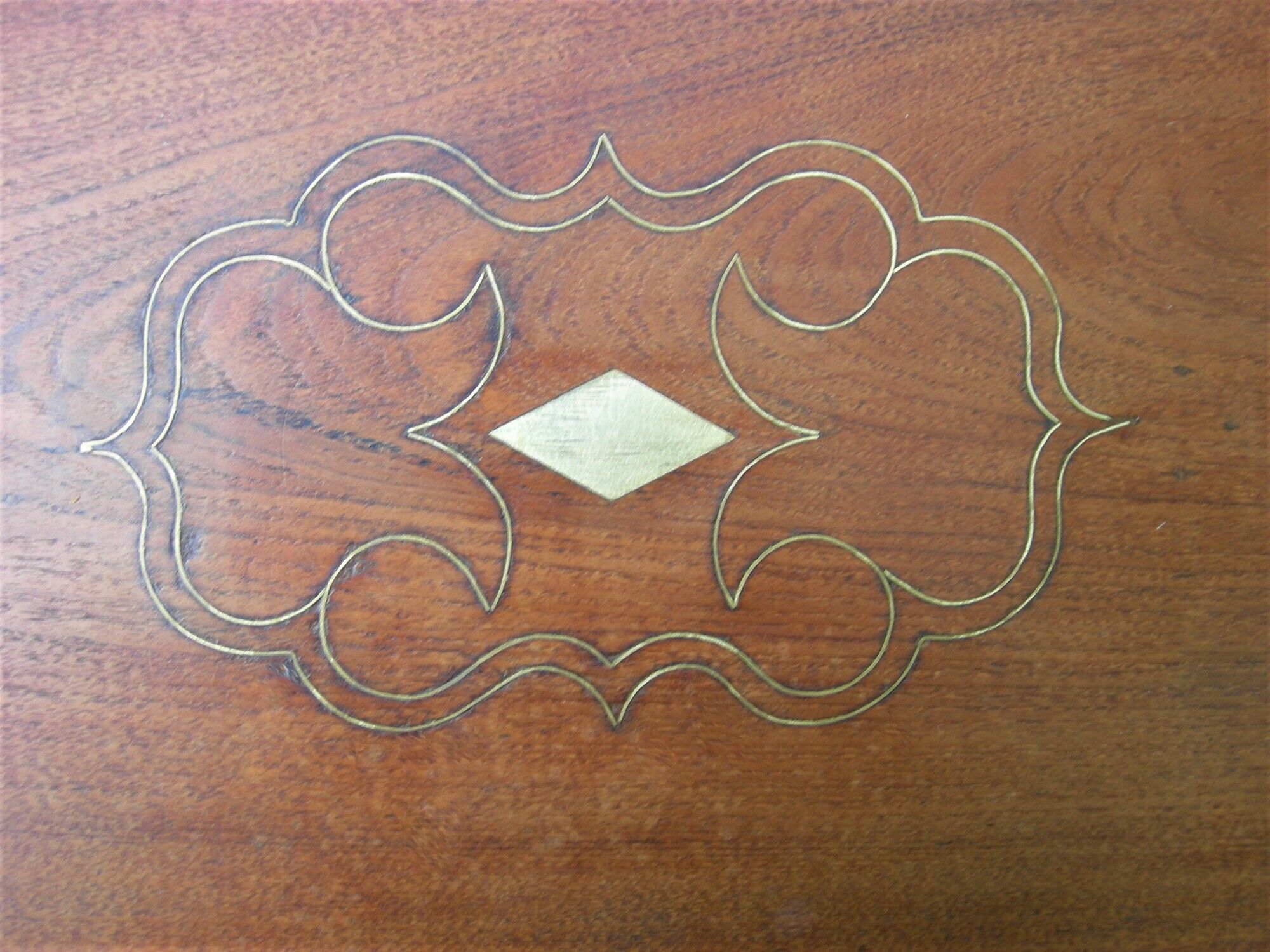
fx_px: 1614
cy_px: 476
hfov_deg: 42.9
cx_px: 635
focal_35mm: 44
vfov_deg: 32.9
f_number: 2.9
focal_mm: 9.1
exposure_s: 1/21.4
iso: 64
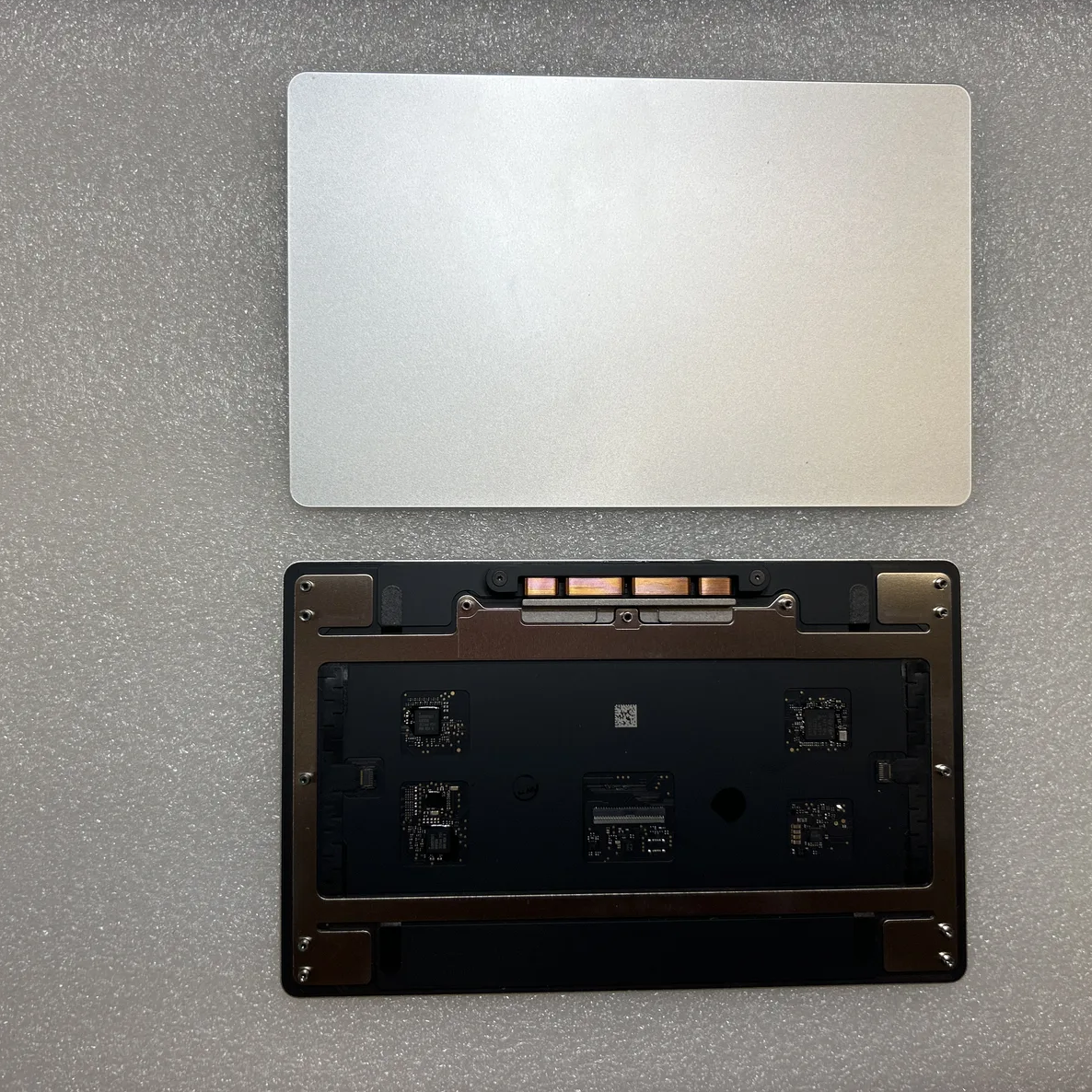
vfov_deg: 52.5
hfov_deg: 52.5
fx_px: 1106
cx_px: 543
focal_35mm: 31
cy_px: 547
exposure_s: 1/100
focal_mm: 5.7
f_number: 1.5
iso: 40
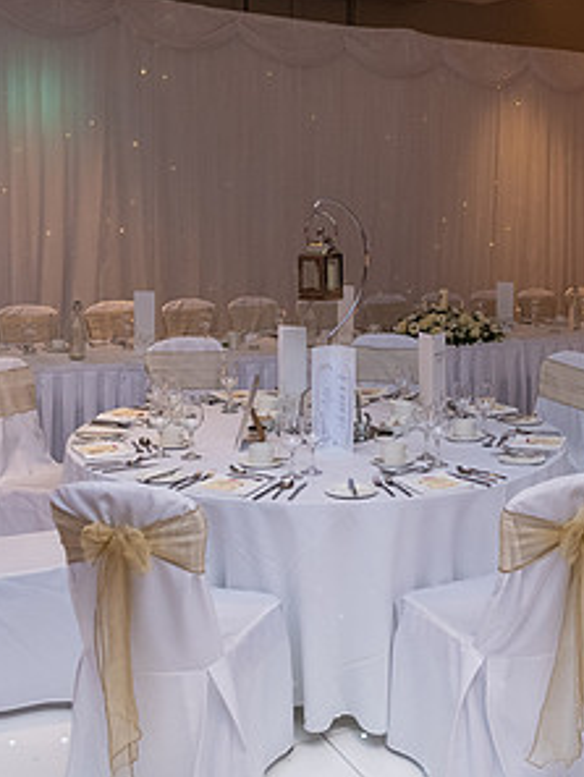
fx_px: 1012
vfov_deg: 41.8
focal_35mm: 45
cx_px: 411
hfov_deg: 31.8
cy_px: 305
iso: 1250
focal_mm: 24
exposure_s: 1/160
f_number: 3.5
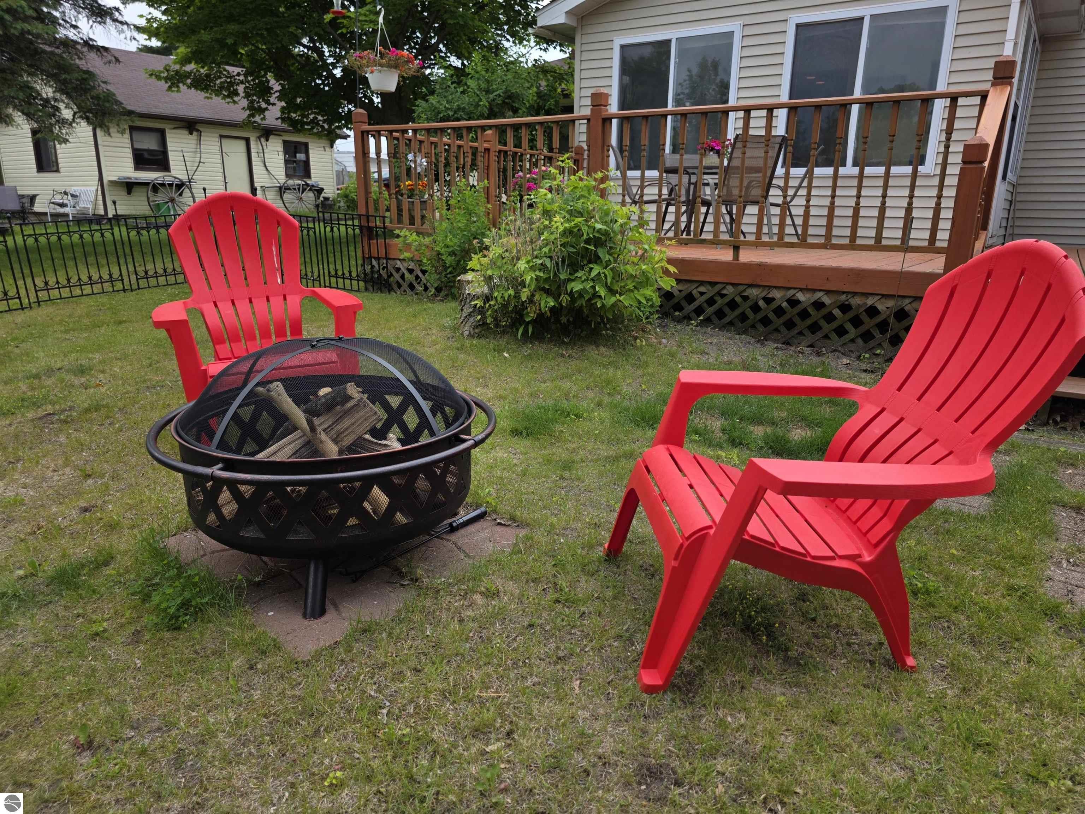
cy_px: 407
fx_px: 721
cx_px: 542
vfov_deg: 58.9
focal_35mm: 23
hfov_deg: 73.9
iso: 80
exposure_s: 1/5000
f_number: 1.7
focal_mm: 6.3
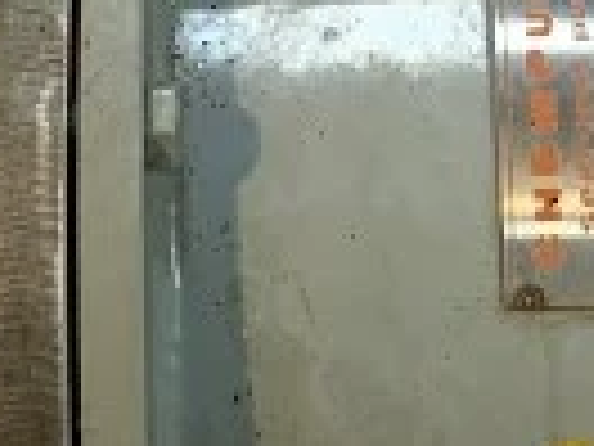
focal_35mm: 189
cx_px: 369
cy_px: -180
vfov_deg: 7.7
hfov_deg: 10.5
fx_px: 3243
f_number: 1.8
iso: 32
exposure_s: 1/120
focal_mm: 4.25
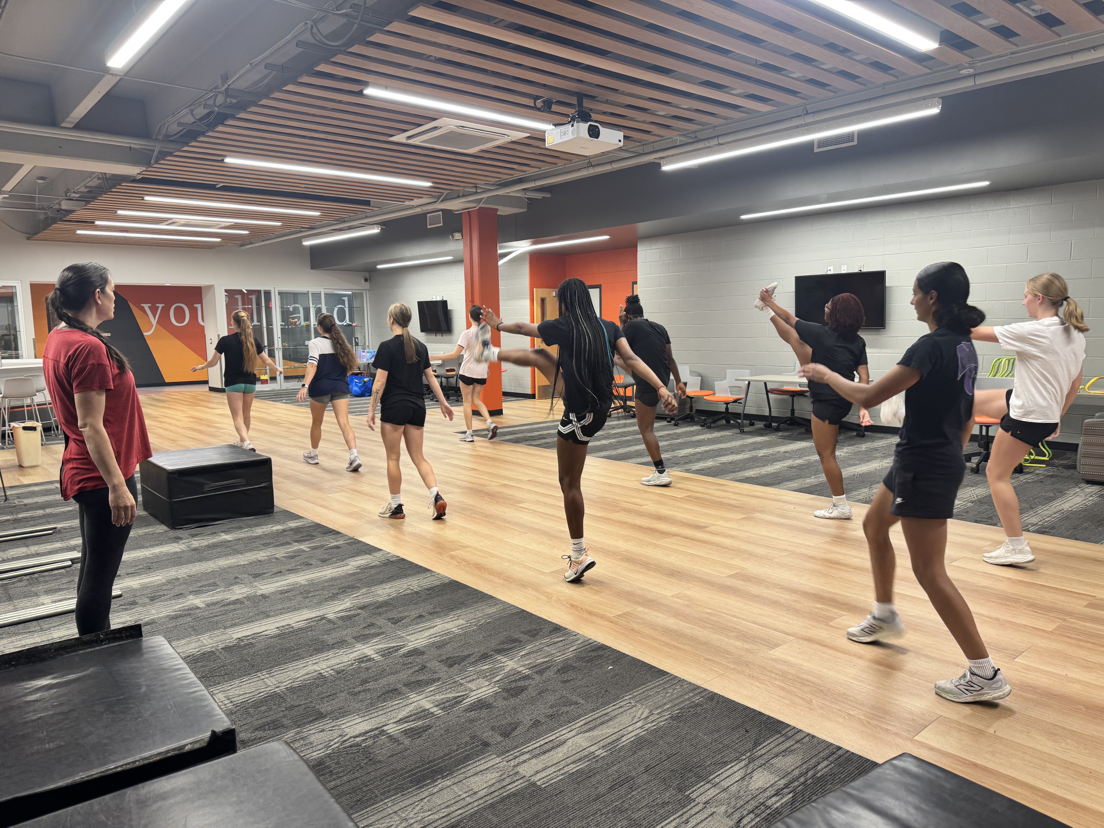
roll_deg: +1.0
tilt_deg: -7.6
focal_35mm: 24
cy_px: 414
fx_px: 765
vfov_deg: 56.8
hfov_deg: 71.6
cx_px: 552
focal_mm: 6.76
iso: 125
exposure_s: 1/60
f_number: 1.78
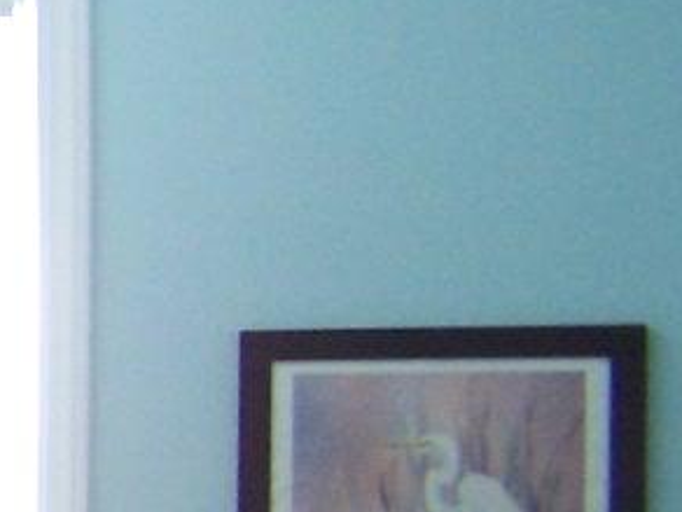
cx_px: -1051
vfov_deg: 7.3
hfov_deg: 8.7
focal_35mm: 202
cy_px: 451
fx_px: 3980
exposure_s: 1/10
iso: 140
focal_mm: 6.3
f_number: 2.8
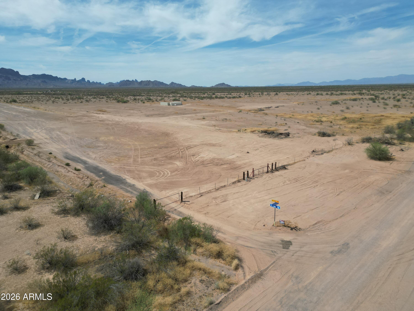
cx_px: 207
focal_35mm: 24
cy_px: 156
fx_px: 287
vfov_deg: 56.8
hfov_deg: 71.6
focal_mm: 6.72
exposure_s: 1/5000
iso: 100
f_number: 1.7
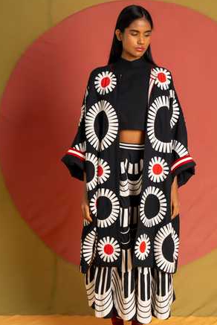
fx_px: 487
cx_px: 127
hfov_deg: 25.1
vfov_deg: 36.8
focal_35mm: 54
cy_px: 186
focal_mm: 45
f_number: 2.8
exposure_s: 1/125
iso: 800
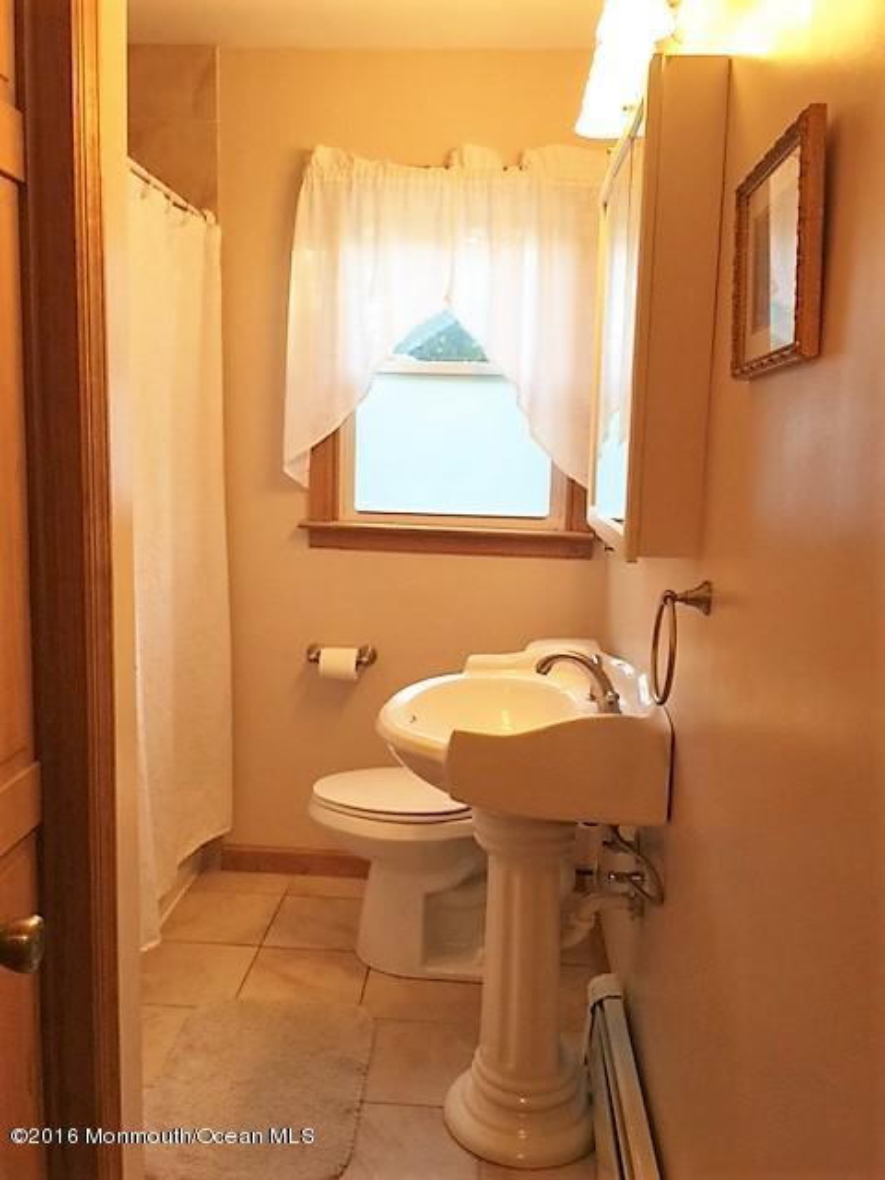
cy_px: 590
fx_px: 989
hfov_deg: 48.2
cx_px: 442
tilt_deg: -8.8
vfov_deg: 61.7
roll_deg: -1.2
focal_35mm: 29
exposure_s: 1/30
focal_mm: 4.15
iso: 40
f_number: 2.2
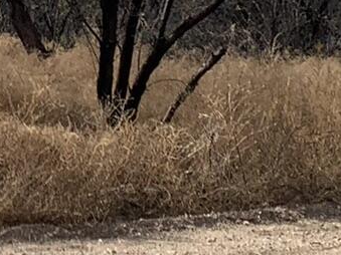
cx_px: -165
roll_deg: +0.8
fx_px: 1546
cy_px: -82
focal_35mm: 157
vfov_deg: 9.3
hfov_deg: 12.0
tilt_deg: +4.4
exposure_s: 1/3650
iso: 25
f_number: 1.8
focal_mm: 4.25
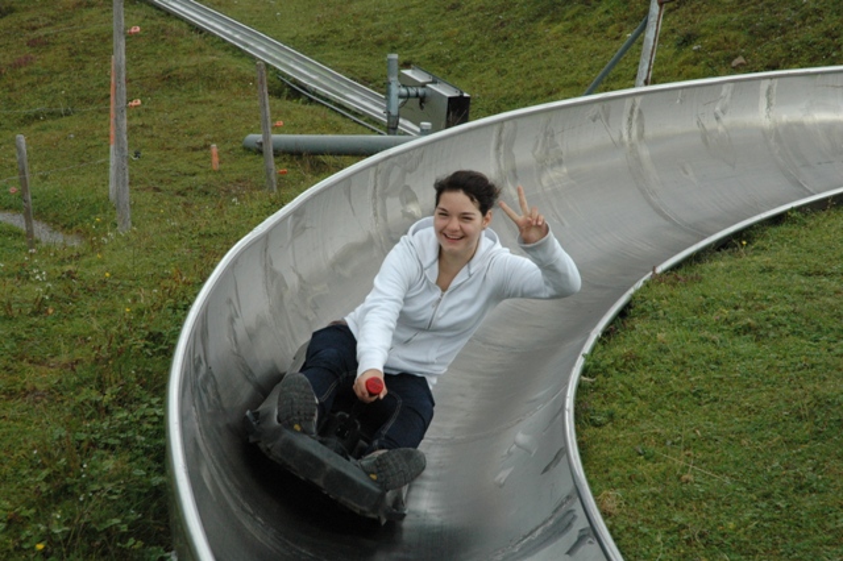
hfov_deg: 19.5
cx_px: 422
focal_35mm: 105
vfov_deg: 13.0
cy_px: 280
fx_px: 2457
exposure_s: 1/500
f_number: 11
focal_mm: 70
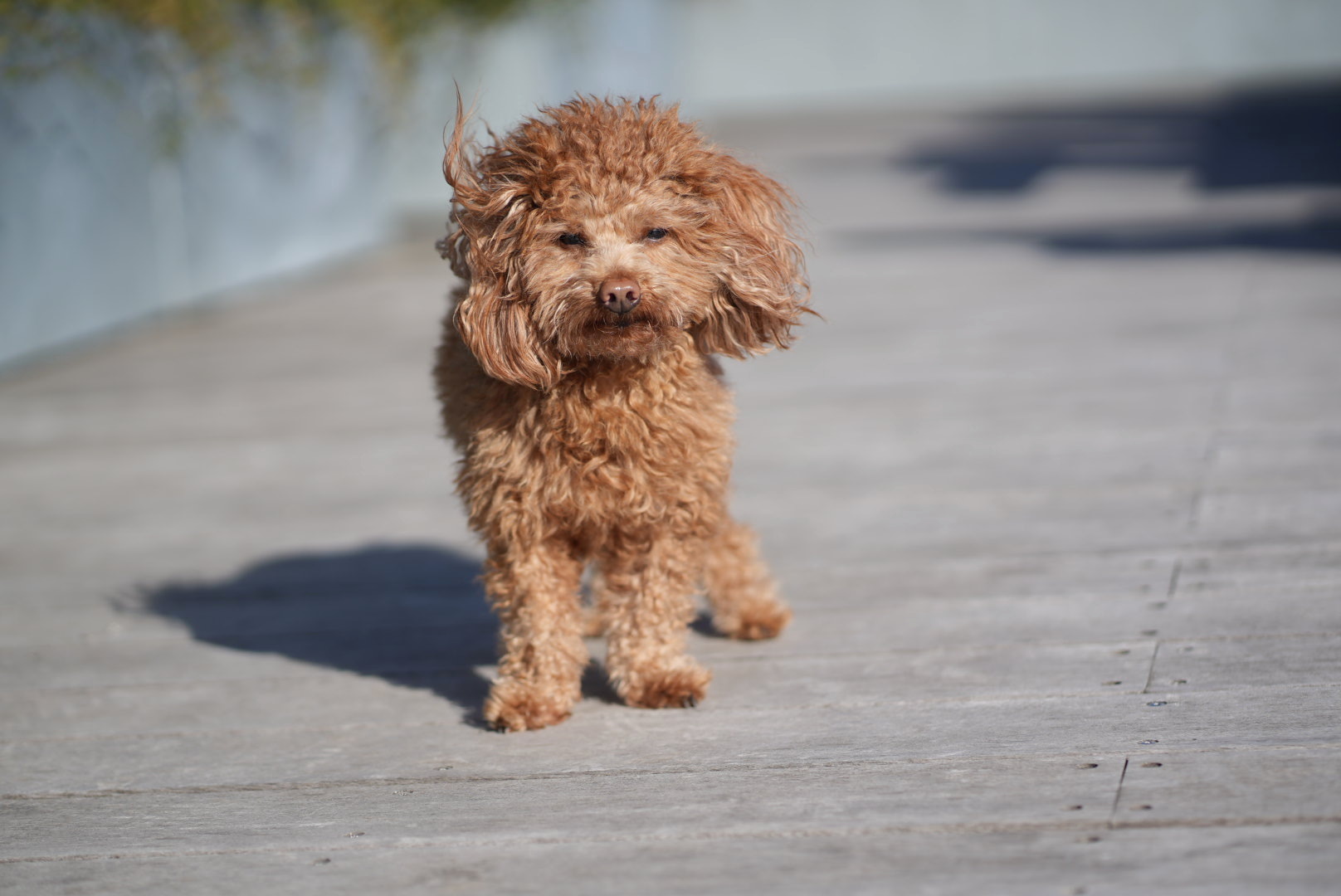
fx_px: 3168
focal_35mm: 85
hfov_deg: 23.9
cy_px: 448
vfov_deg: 16.1
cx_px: 670
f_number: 2.5
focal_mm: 85
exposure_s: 1/3200
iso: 125
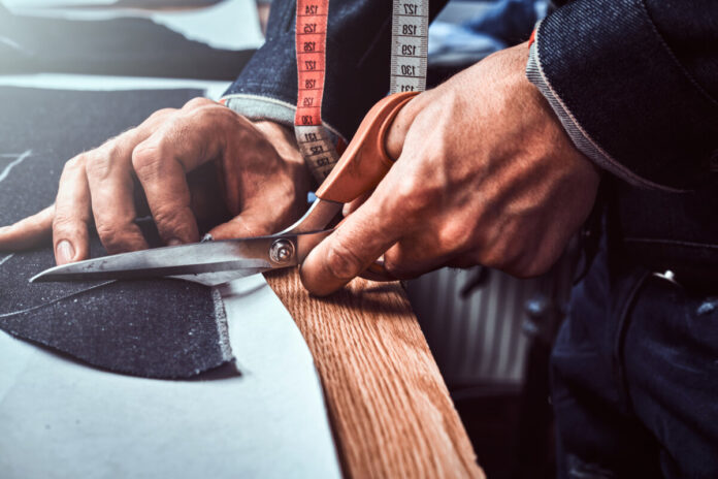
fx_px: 1057
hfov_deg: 37.5
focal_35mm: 53
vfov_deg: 25.5
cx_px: 359
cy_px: 240
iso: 320
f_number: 5.6
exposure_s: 1/60
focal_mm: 35
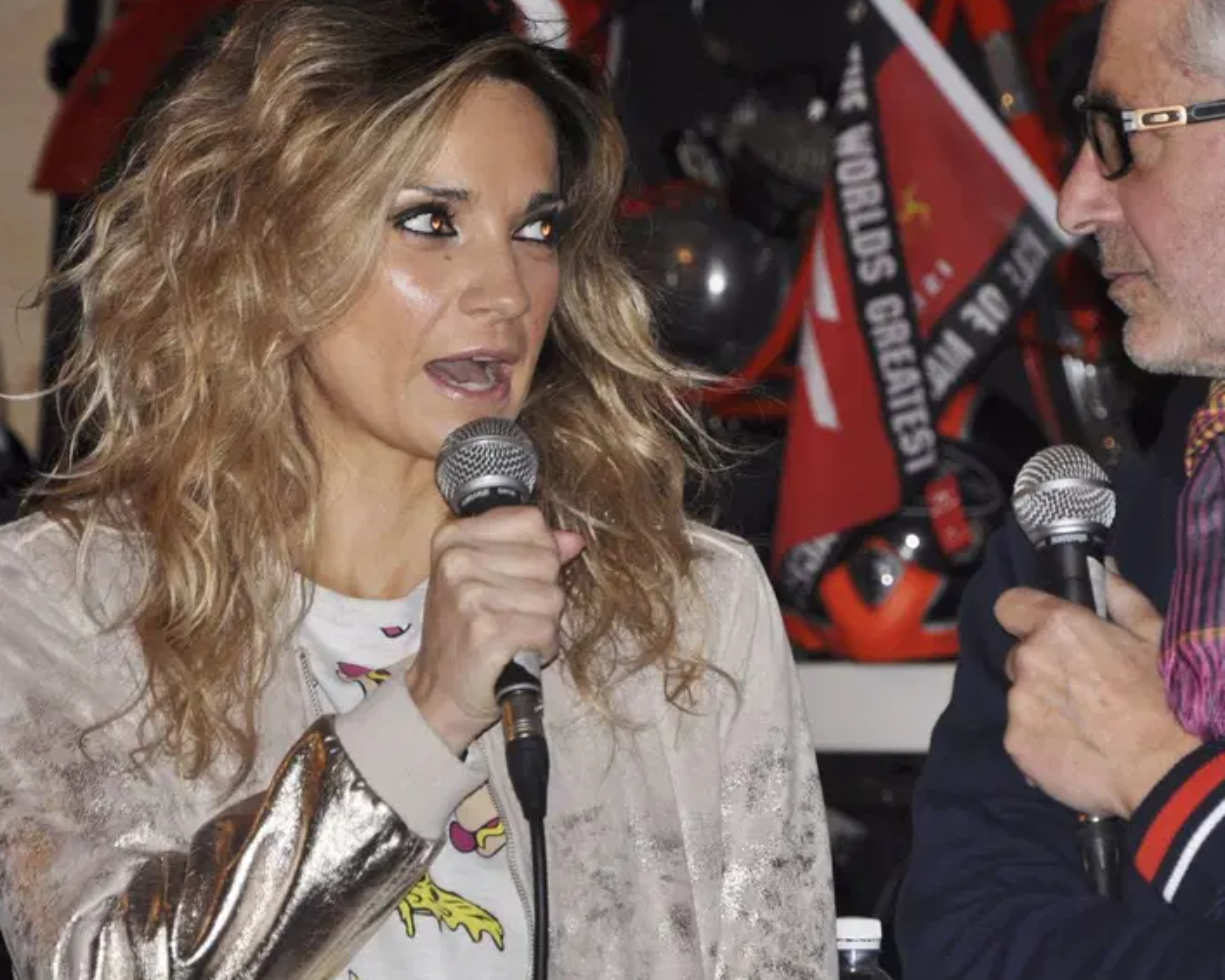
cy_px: 461
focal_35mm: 251
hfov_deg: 7.7
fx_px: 9094
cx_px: 850
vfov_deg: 6.2
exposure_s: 1/60
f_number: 5.6
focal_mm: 105
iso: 200
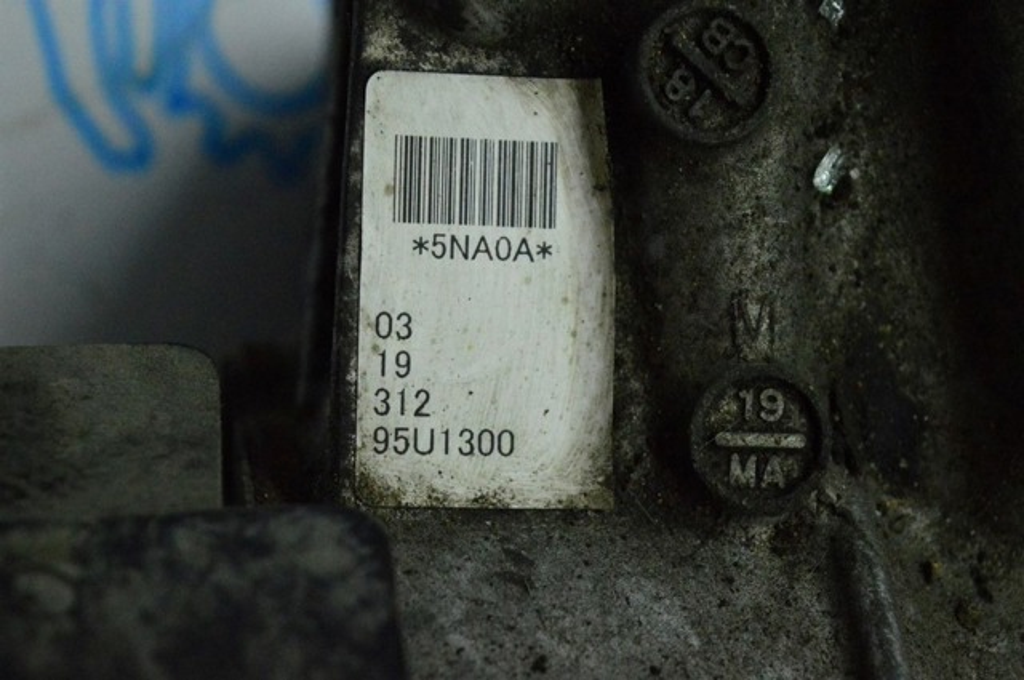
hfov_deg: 24.6
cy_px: 340
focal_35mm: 82
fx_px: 2344
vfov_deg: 16.5
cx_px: 512
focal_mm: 55
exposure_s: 1/640
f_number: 6.3
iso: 6400
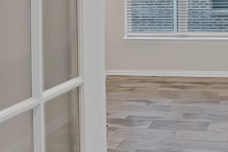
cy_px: 0
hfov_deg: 41.0
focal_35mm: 41
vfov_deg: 30.4
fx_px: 260
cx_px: 230
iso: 640
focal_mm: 12
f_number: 9
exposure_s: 1/5
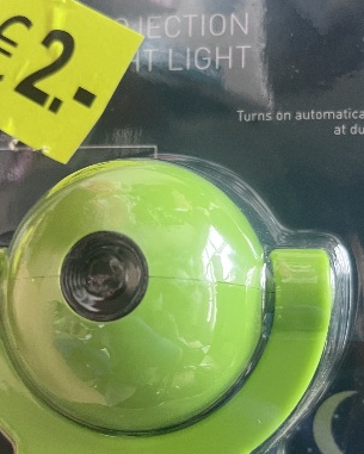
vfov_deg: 38.4
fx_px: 646
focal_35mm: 48
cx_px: 180
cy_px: 293
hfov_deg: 31.5
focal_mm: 5.1
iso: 400
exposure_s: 1/60
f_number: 1.6
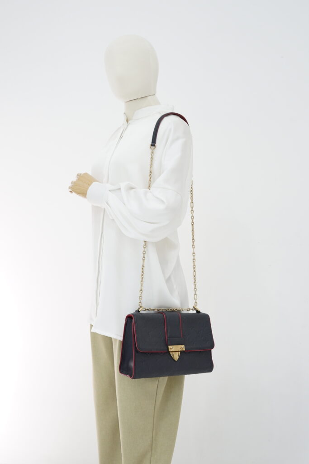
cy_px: 232
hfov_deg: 27.0
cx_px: 154
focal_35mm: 50
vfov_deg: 39.6
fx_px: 643
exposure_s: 1/13
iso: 800
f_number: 6.3
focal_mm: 50
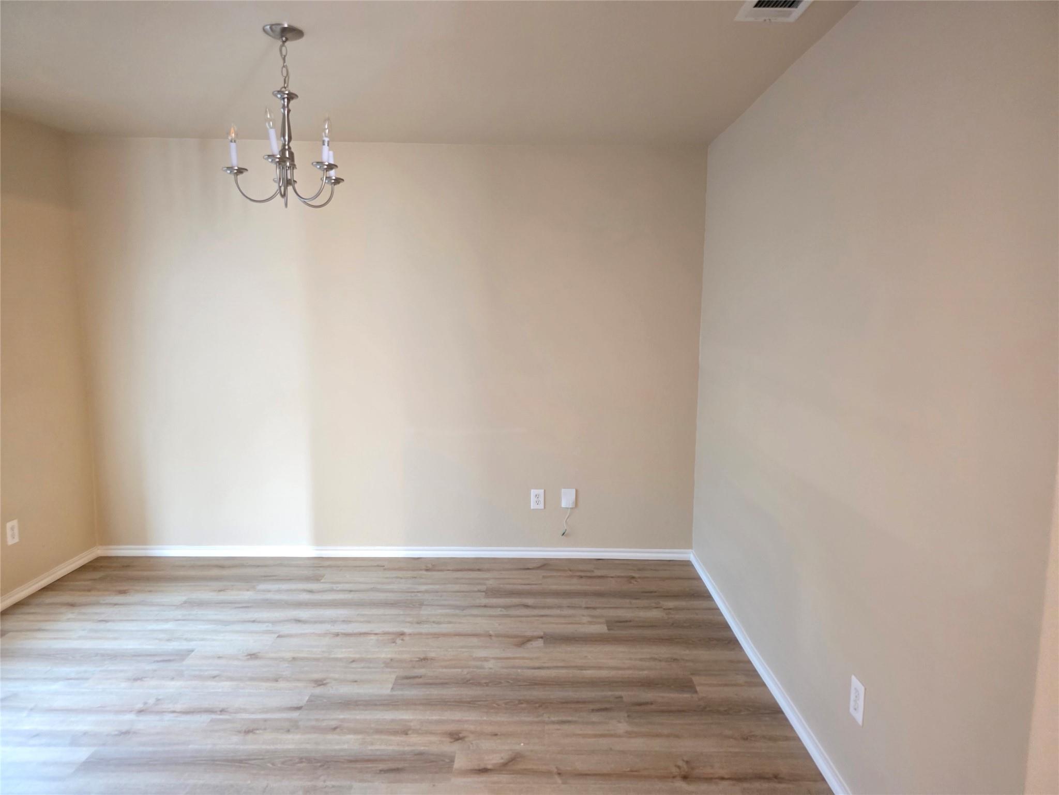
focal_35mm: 23
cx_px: 530
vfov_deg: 58.9
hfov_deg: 73.9
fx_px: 704
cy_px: 398
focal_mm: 6.3
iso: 2000
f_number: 1.7
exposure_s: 1/15
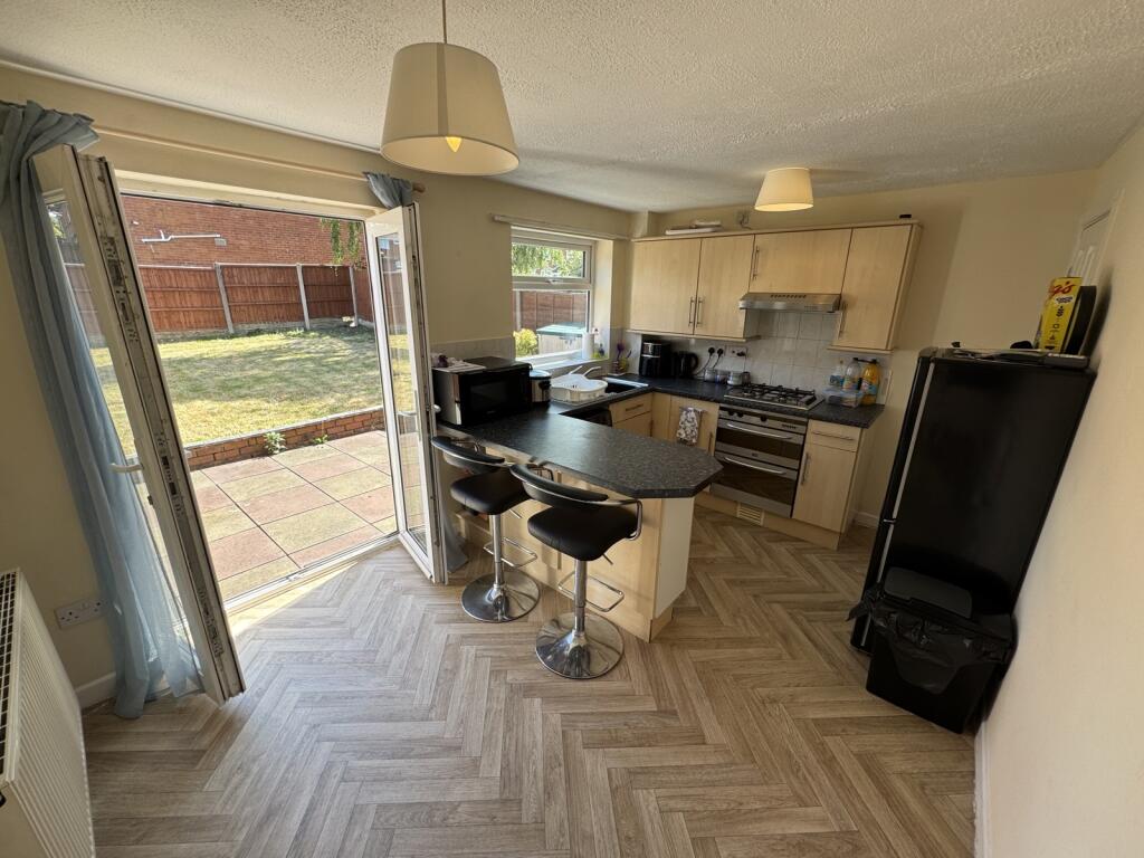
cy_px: 429
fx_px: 463
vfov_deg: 85.7
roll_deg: -1.1
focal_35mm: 14
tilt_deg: -16.7
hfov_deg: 102.1
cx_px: 572
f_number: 2.2
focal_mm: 2.22
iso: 40
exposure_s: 1/136
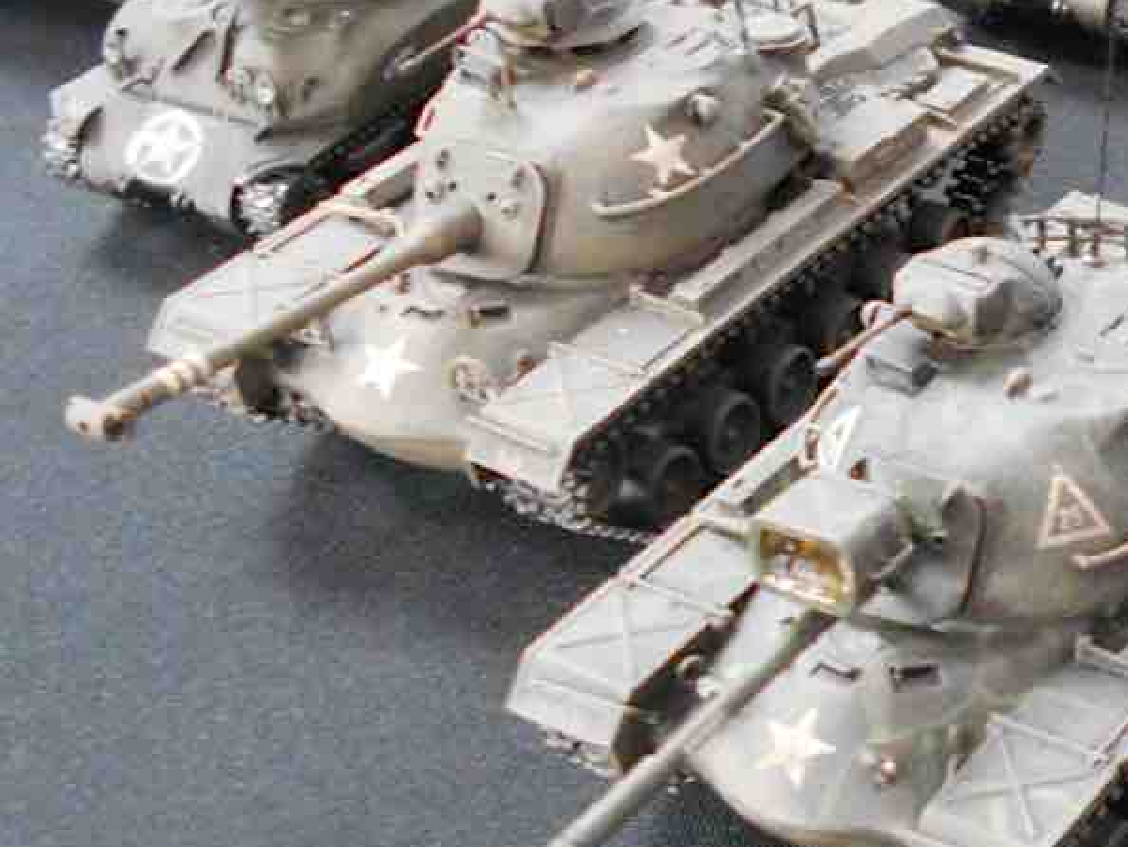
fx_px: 2282
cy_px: 587
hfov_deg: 25.3
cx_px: 1307
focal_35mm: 70
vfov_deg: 20.9
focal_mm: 4.6
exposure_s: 1/25
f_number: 3.2
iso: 400
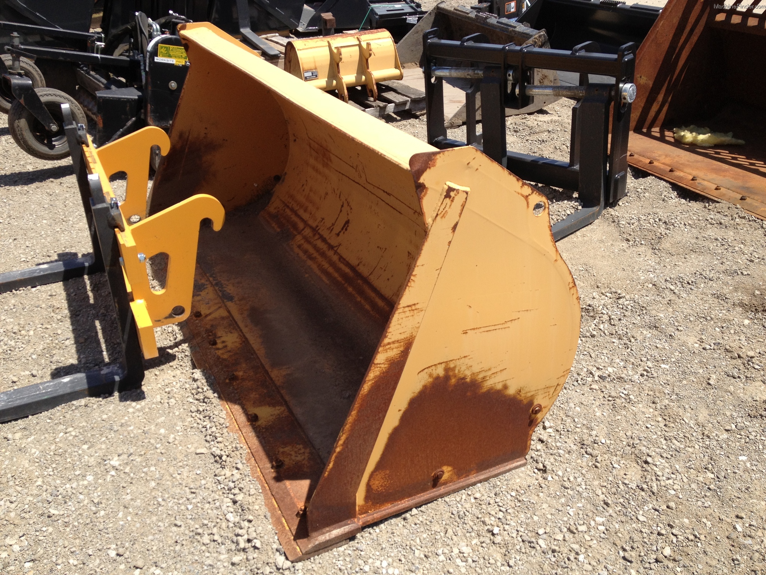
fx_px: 774
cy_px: 288
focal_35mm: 35
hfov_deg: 52.6
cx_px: 383
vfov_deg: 40.7
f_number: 2.4
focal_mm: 4.28
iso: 64
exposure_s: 1/1227
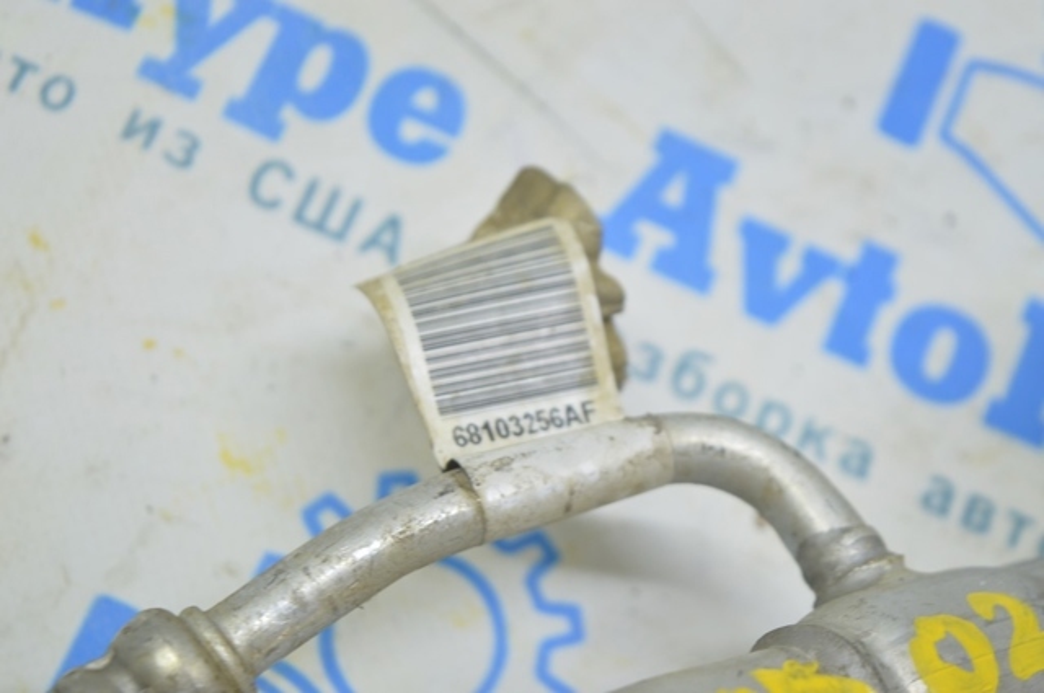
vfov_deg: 16.5
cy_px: 346
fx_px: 2389
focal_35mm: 82
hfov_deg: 24.6
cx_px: 522
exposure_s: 1/20
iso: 400
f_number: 5.6
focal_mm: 55
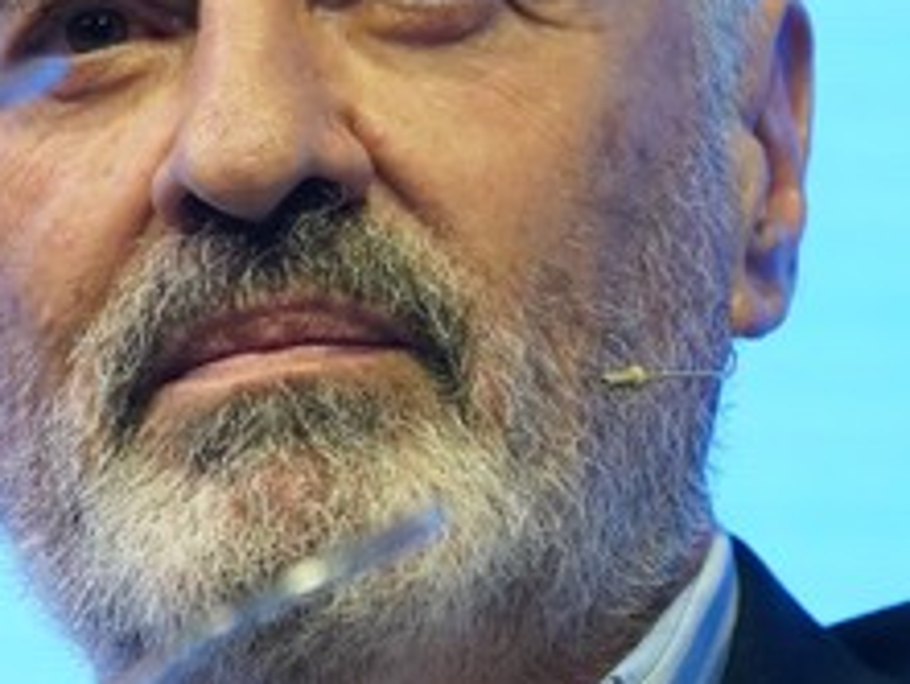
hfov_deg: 2.6
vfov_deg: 1.9
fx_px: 20148
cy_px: 379
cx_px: 395
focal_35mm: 766
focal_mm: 245
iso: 3200
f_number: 5.6
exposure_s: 1/200
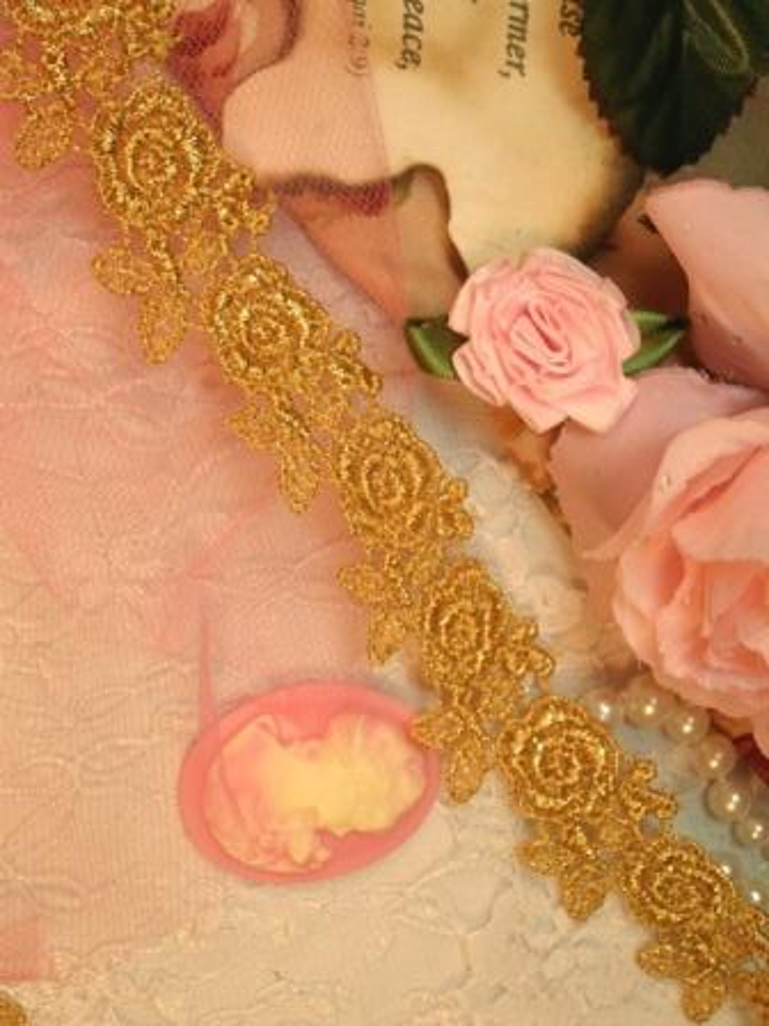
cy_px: 513
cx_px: 384
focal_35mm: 58
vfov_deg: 33.2
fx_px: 1718
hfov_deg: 25.2
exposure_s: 1/90
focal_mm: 10.4
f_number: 5.5
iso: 80
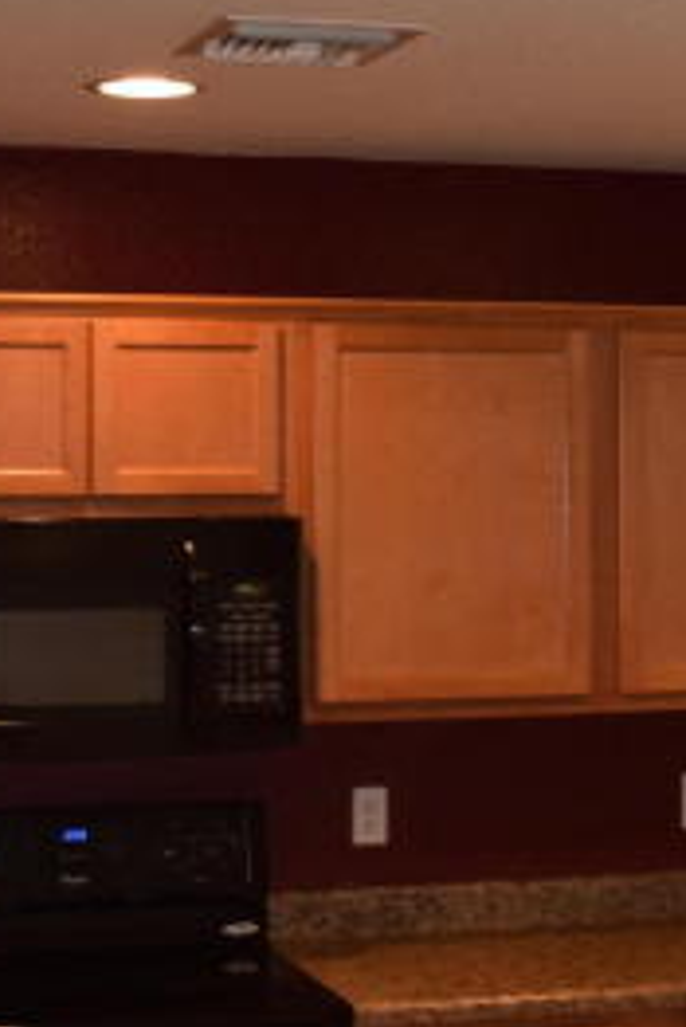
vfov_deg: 25.6
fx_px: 2255
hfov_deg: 17.3
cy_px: 441
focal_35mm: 79
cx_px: 319
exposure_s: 1/80
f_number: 4.5
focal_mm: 18
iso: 800
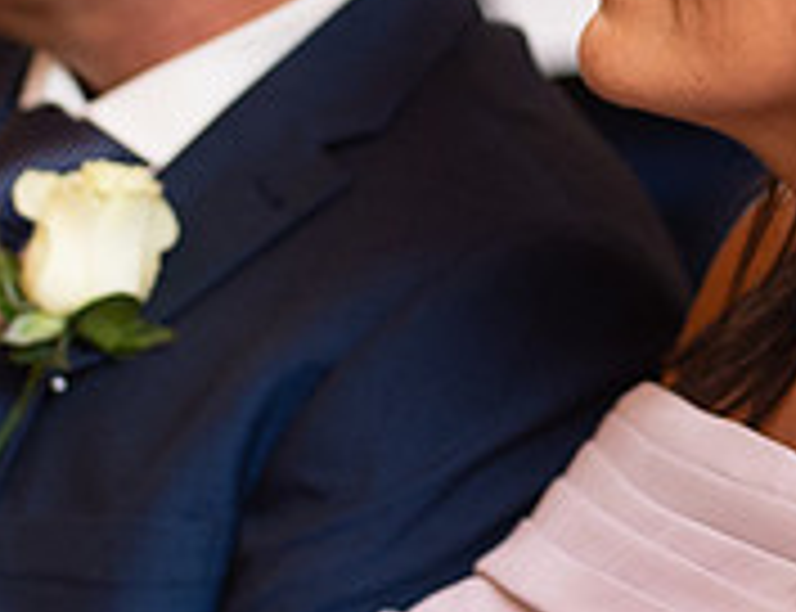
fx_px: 9349
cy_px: -151
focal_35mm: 403
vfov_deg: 3.7
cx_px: 742
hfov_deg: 4.9
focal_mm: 85
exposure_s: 1/200
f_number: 2.5
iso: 1000
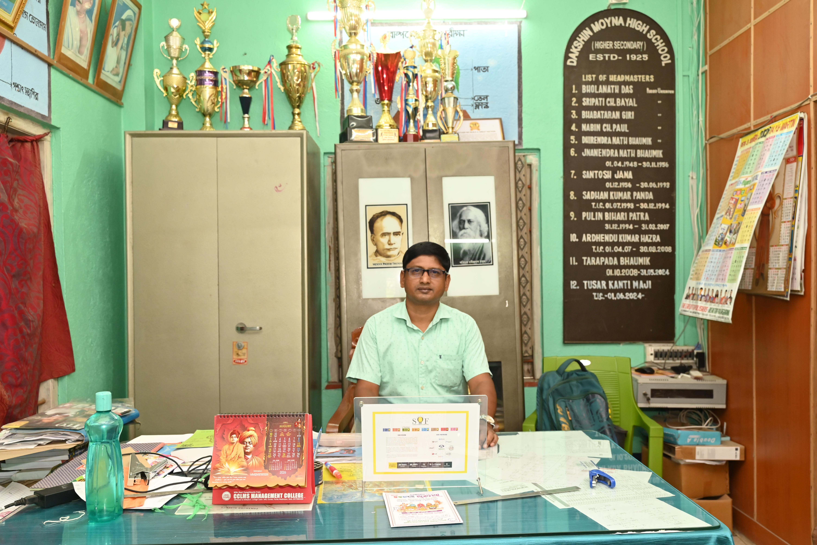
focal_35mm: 32
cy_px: 272
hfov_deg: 59.5
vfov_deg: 41.7
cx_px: 408
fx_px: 715
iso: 1600
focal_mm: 31.5
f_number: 5.6
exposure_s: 1/80
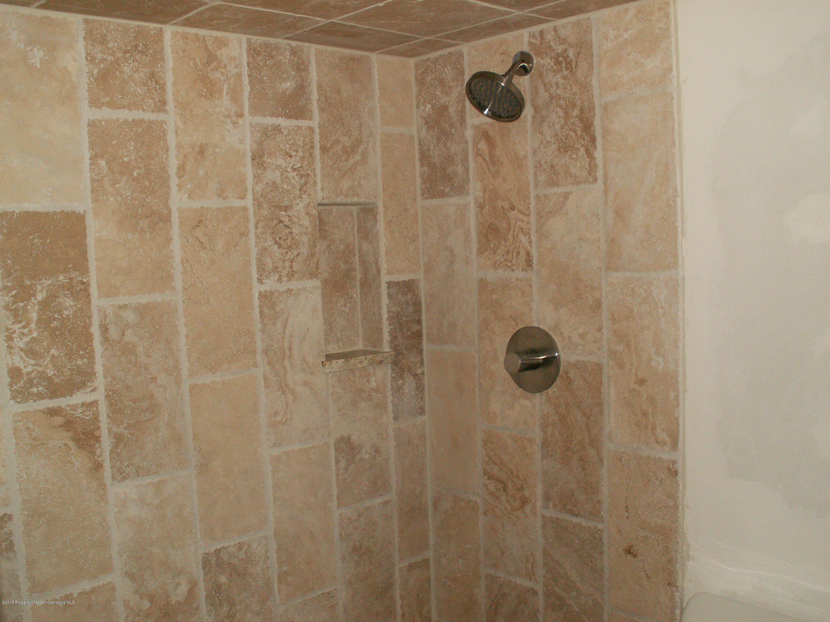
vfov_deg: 40.7
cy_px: 311
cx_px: 415
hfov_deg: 52.6
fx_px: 839
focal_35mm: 35
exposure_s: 1/40
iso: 160
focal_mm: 5.86
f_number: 2.8
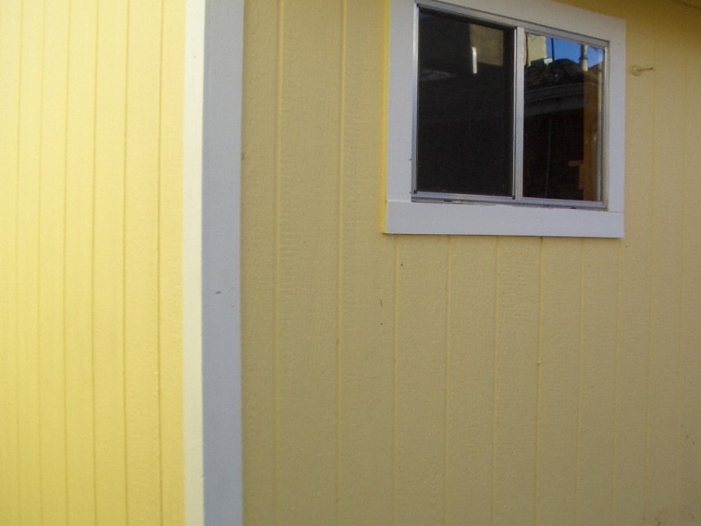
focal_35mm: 49
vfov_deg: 29.7
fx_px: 992
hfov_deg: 38.4
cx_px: 478
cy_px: 271
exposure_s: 1/125
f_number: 4.3
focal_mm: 5.8
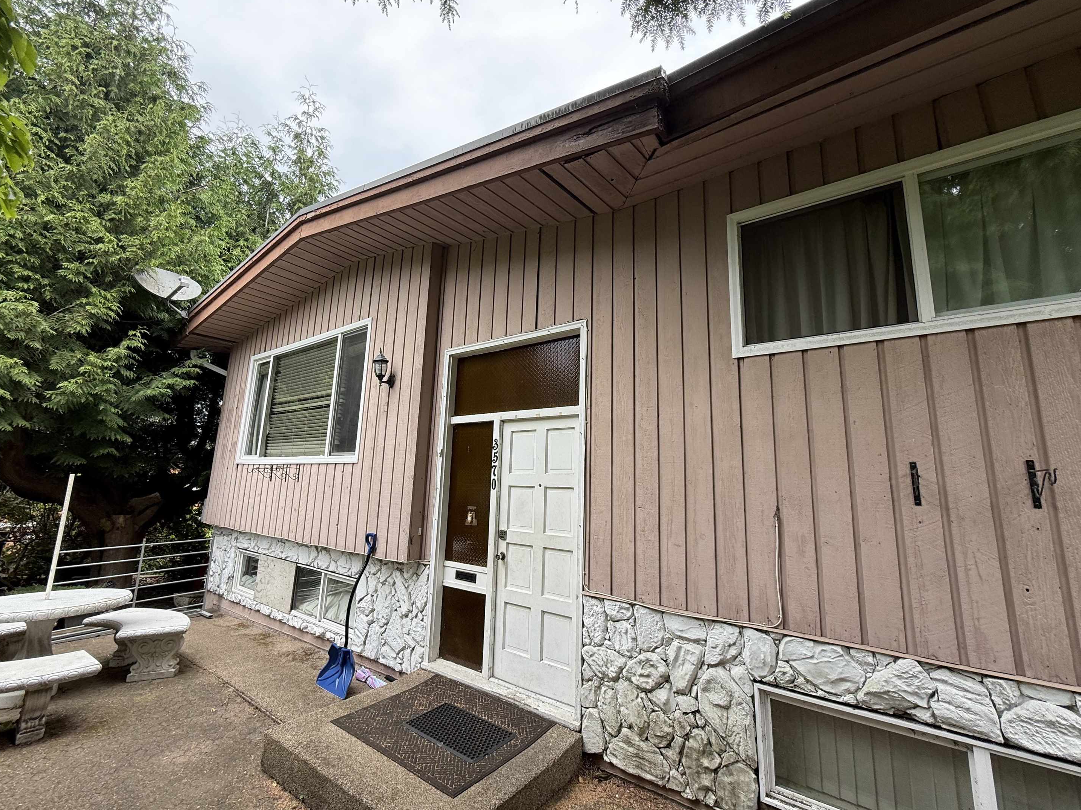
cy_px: 395
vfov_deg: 81.7
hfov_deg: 98.1
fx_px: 468
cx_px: 556
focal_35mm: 15
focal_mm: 2.22
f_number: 2.2
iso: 50
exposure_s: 1/210
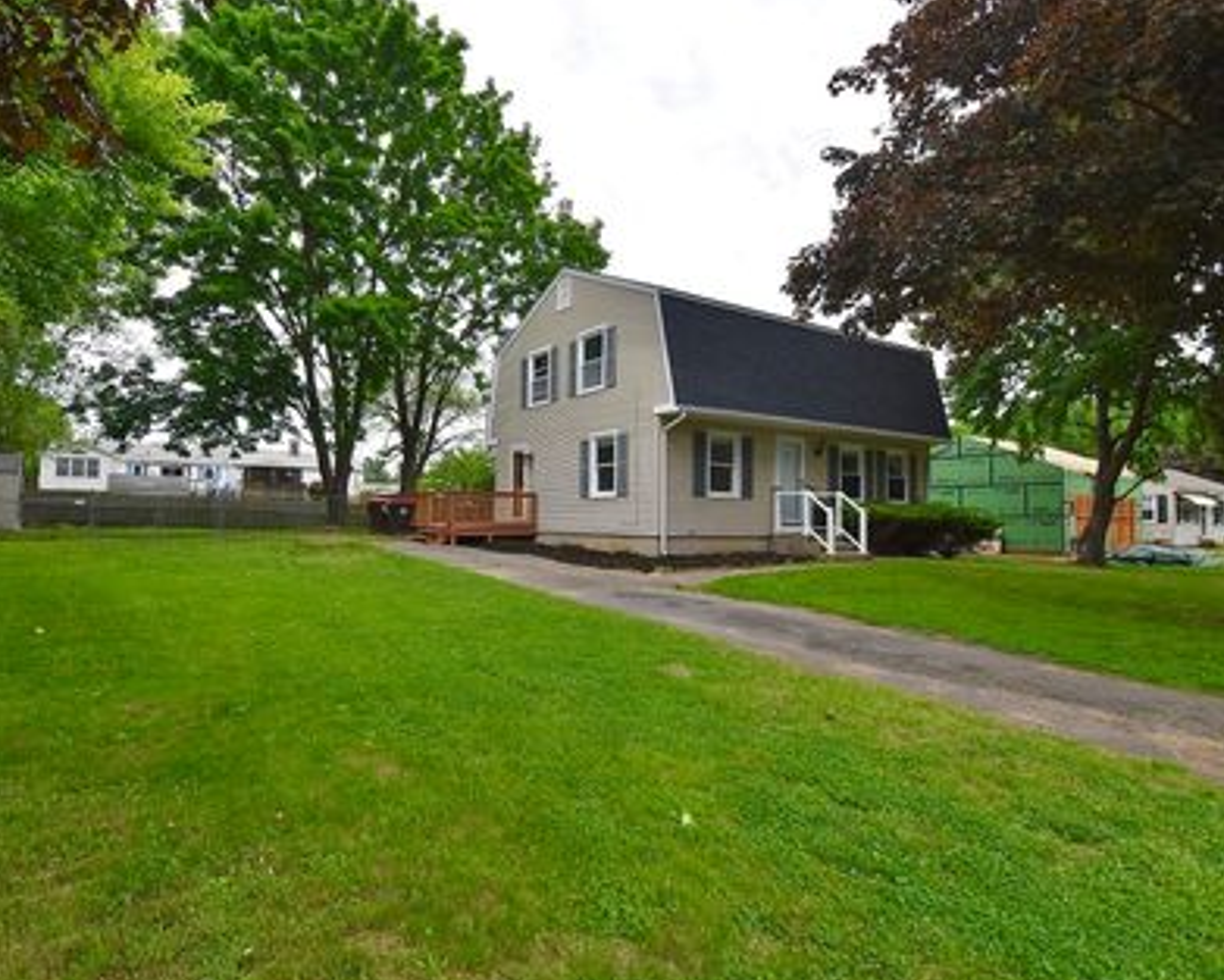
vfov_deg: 73.8
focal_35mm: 18
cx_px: 557
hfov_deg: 86.1
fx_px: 652
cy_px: 496
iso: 250
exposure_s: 1/250
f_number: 8
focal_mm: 10
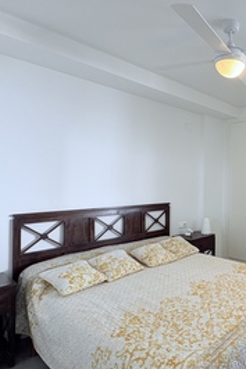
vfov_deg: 71.5
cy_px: 182
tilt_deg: -0.1
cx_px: 234
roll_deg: -0.4
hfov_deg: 45.0
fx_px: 257
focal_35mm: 25
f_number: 2.2
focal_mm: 2.22
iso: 160
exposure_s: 1/50
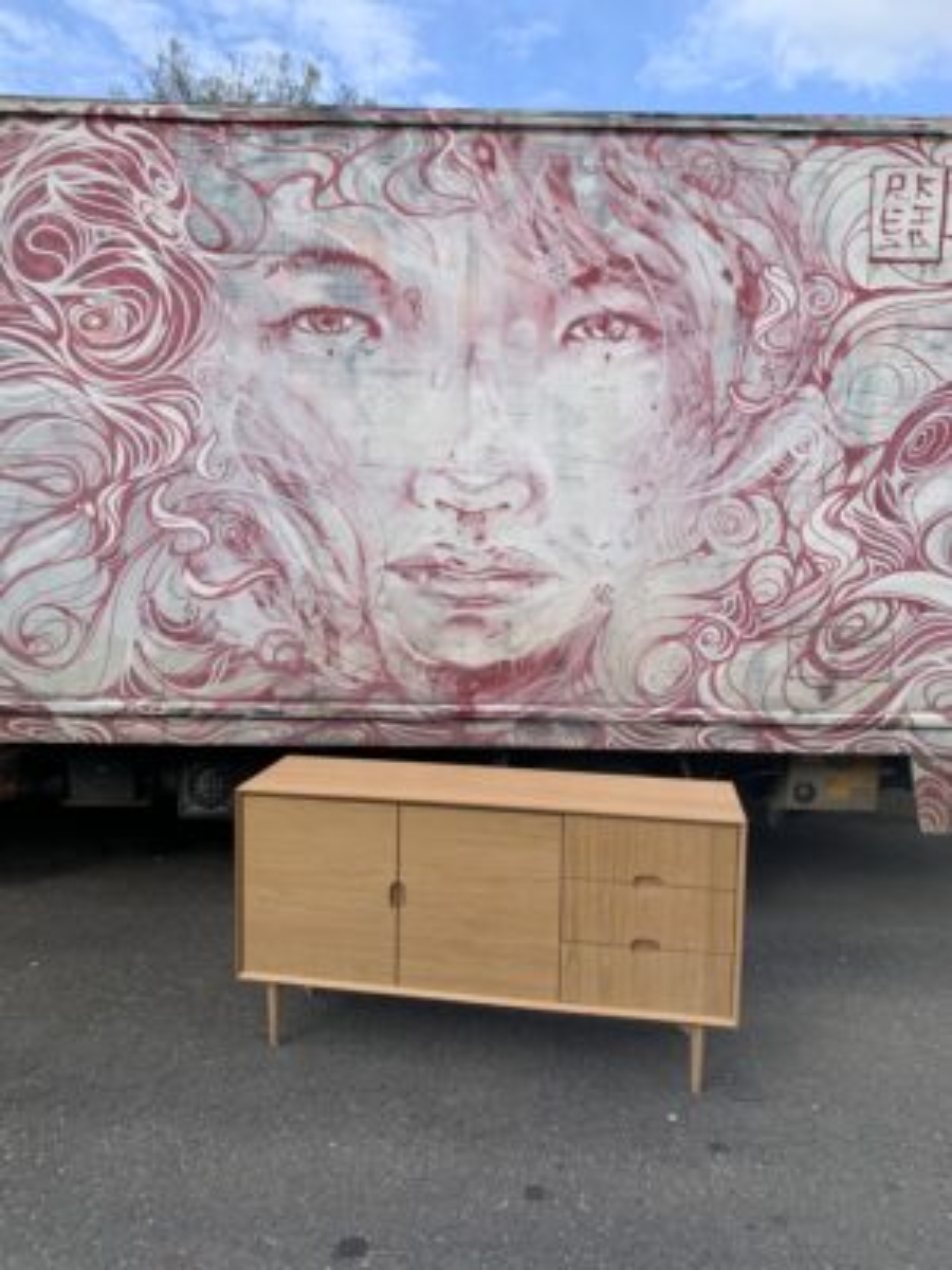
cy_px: 635
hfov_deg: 53.1
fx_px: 953
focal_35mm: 26
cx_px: 476
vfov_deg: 67.3
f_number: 1.8
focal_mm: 4.25
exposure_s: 1/1011
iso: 25
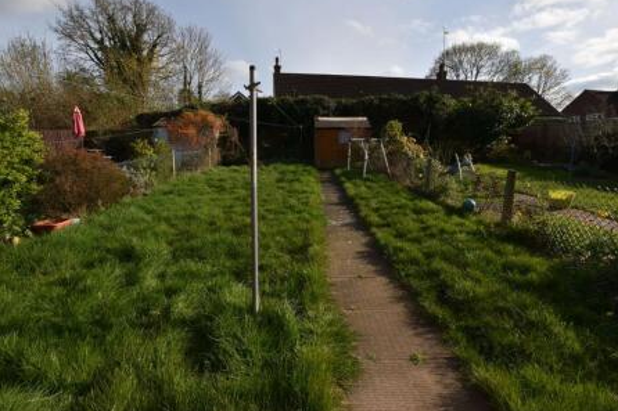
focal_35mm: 16
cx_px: 306
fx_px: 275
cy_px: 201
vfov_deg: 73.7
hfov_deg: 96.8
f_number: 9
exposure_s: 1/200
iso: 100
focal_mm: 10
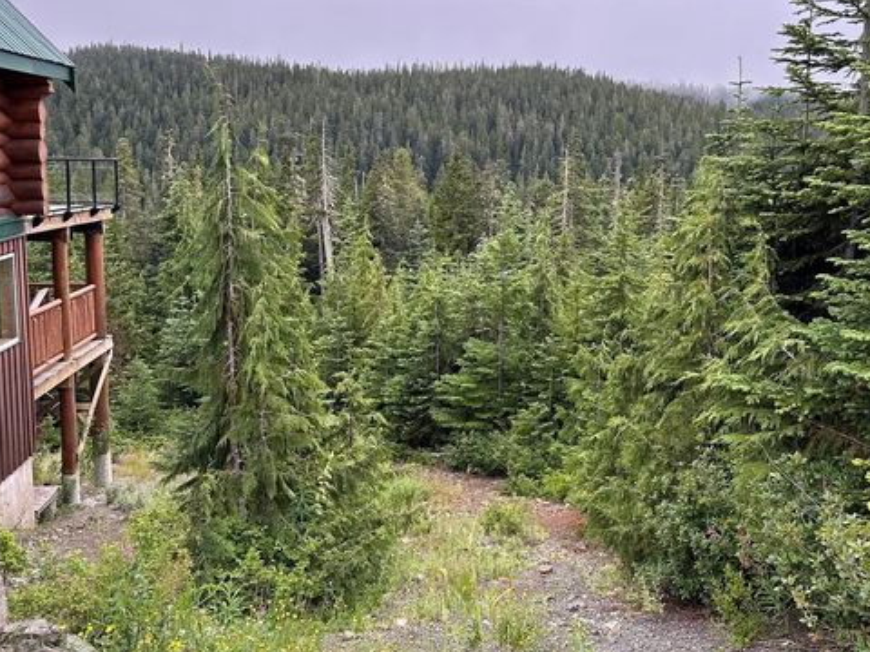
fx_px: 804
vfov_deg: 43.9
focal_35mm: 32
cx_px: 522
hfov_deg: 56.4
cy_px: 257
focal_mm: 6.86
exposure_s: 1/417
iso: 80
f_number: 1.78
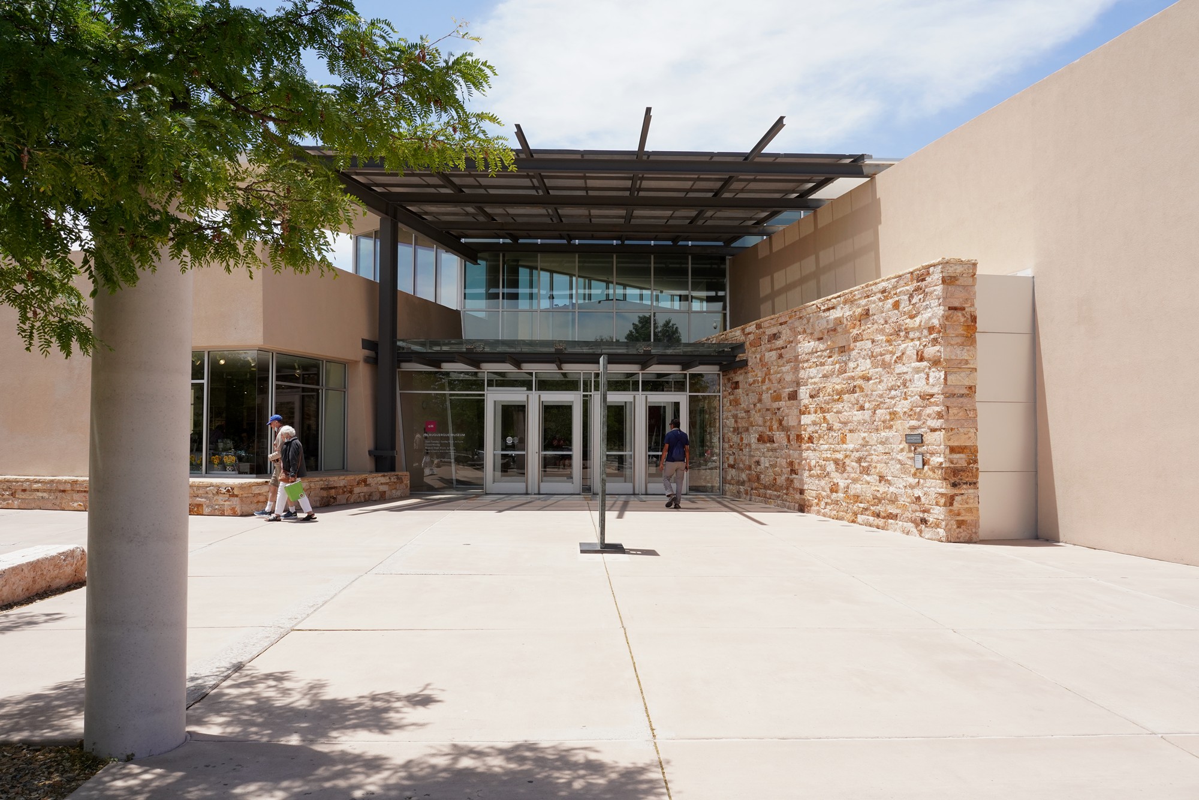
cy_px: 400
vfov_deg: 46.4
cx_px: 600
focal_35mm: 28
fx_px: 933
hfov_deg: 65.5
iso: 640
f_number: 16
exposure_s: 1/320
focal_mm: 28
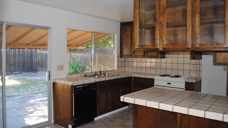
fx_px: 175
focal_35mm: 29
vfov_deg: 40.2
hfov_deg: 66.1
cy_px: 58
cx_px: 113
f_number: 3.5
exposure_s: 1/60
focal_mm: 18
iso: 200
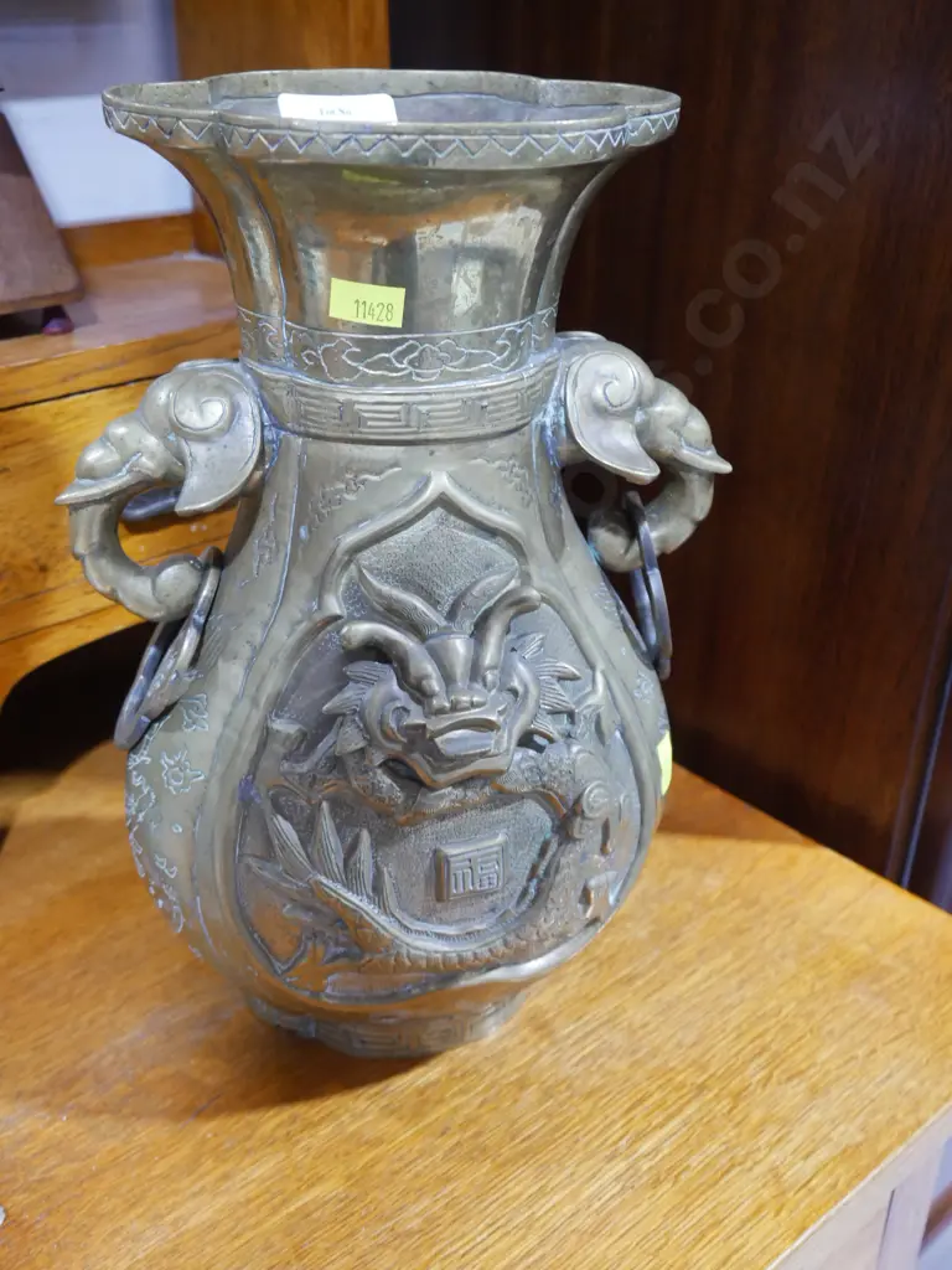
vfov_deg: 51.4
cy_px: 635
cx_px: 476
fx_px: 1320
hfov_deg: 39.7
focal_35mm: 36
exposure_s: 1/60
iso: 1600
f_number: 4
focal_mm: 18
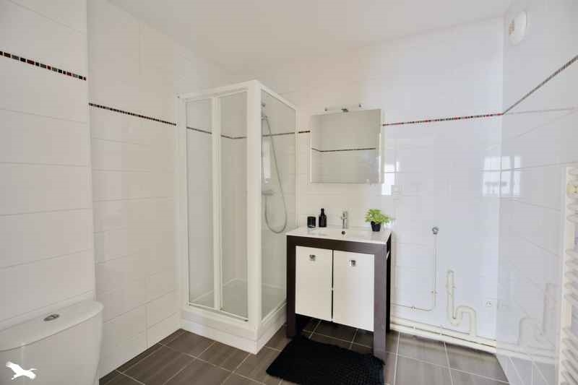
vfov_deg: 73.7
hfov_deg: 96.7
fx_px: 257
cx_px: 289
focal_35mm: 16
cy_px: 192
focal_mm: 16
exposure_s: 2
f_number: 8
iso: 800
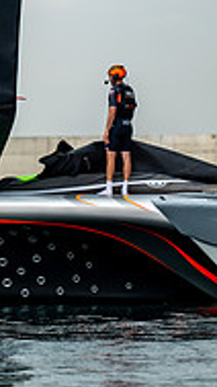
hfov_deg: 2.4
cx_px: -70
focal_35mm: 499
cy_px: -20
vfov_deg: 4.3
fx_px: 5116
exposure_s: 1/1600
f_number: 2.8
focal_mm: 200
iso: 100
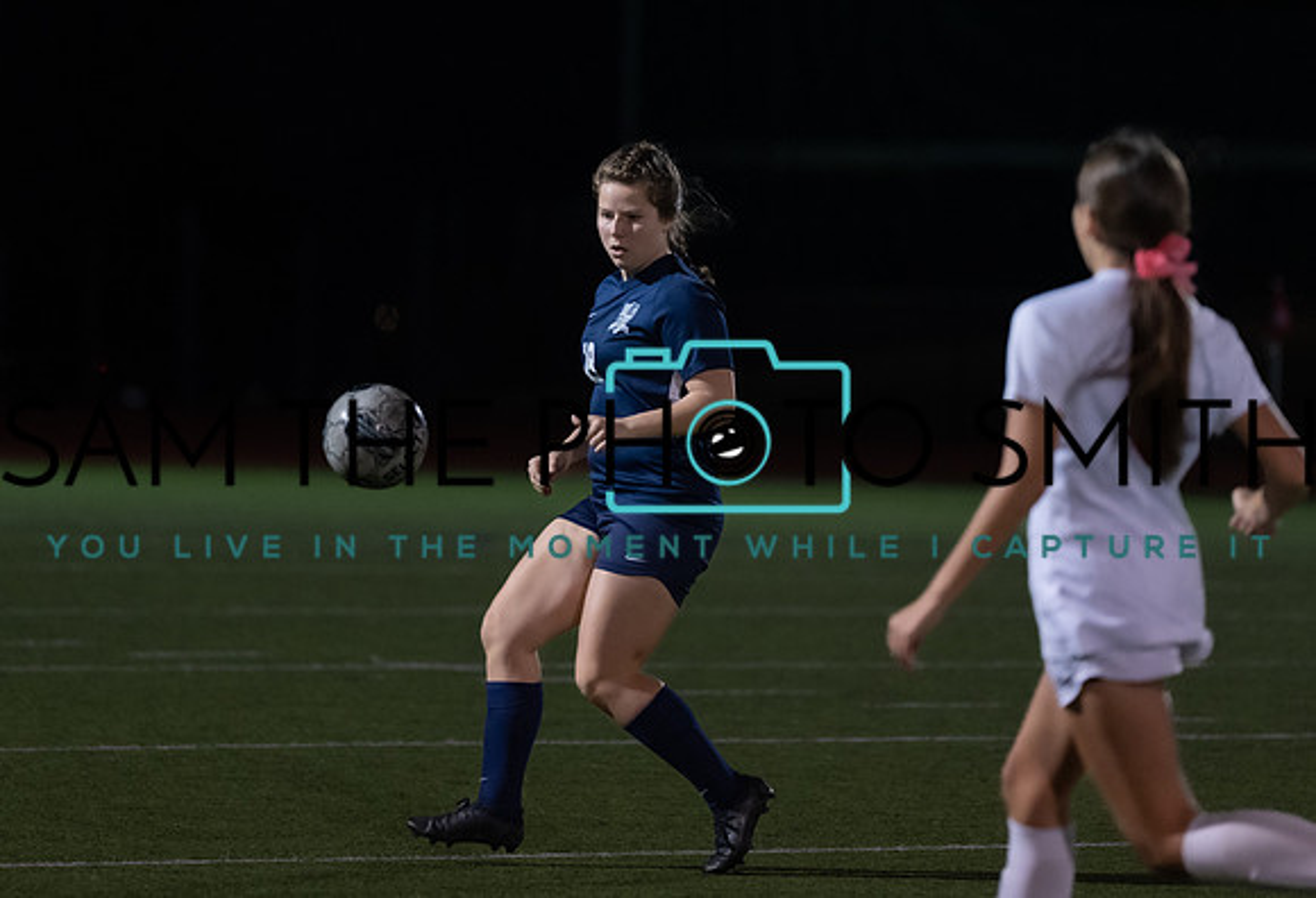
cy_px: 254
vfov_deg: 4.5
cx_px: 646
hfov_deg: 6.6
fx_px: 11331
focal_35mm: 308
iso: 4000
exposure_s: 1/1000
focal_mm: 200
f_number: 2.8
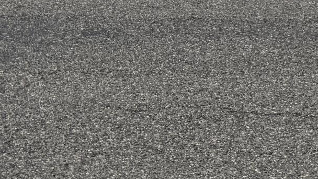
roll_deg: +1.0
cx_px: 734
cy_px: -221
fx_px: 1088
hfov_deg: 13.1
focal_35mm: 129
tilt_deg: -4.1
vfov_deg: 8.7
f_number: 1.78
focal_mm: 6.76
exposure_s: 1/6173
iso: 80
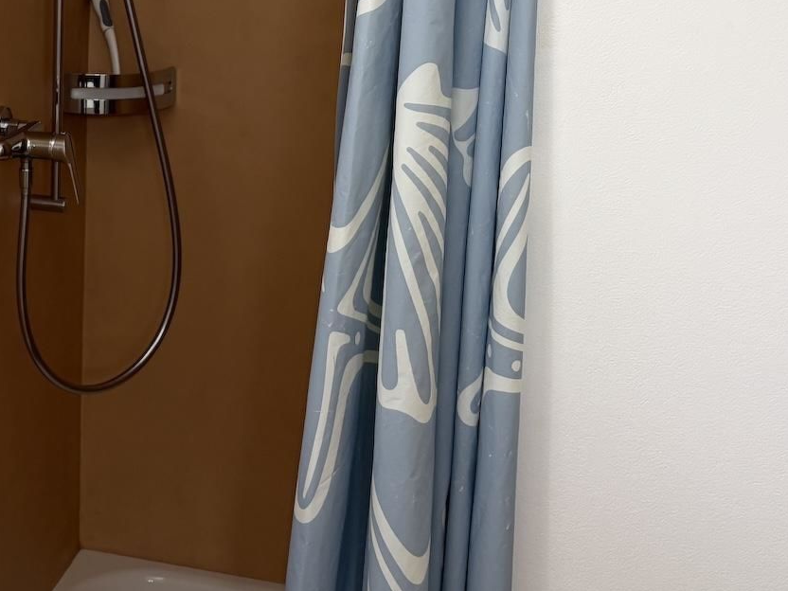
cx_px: 87
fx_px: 1457
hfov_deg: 29.1
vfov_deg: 22.5
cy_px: 86
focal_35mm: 64
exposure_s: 1/50
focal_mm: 5.96
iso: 160
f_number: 1.6
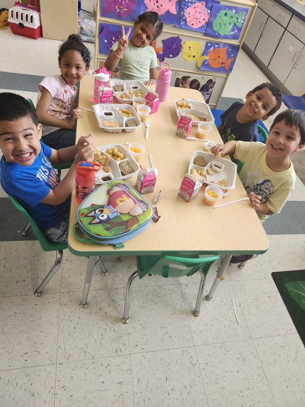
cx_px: 152
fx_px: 270
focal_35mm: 23
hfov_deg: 58.9
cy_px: 204
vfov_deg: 73.9
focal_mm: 5.54
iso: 250
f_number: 1.8
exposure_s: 1/120
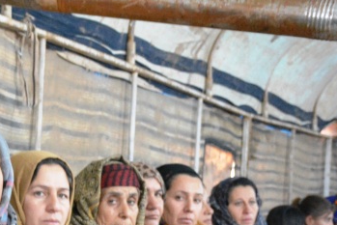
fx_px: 1236
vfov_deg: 10.1
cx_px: 27
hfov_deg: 15.3
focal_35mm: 132
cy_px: 314
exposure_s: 1/13
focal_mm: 30
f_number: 4
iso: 3200
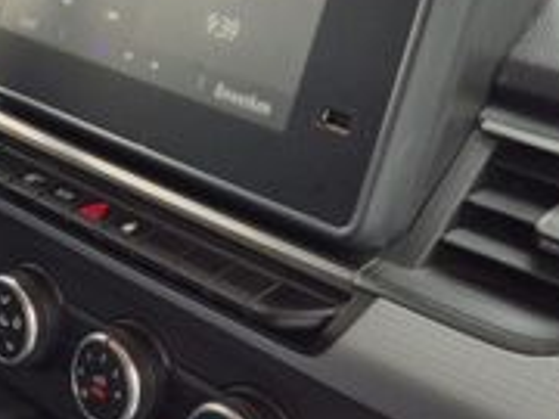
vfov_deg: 14.5
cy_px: 242
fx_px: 1647
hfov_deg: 17.0
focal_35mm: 102
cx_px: -339
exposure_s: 1/130
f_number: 1.8
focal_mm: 5.4
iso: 25
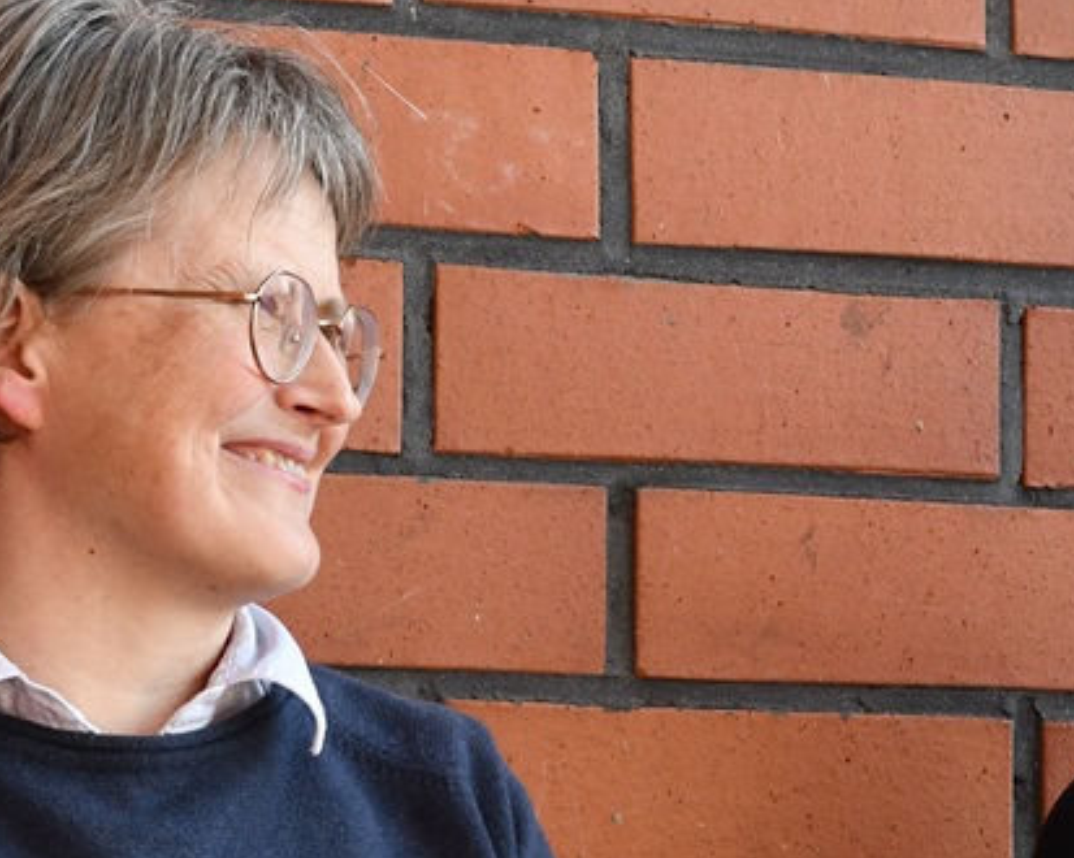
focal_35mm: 180
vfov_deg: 8.5
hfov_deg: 10.7
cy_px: 824
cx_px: 778
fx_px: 5719
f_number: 8
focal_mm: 44
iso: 640
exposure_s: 1/250
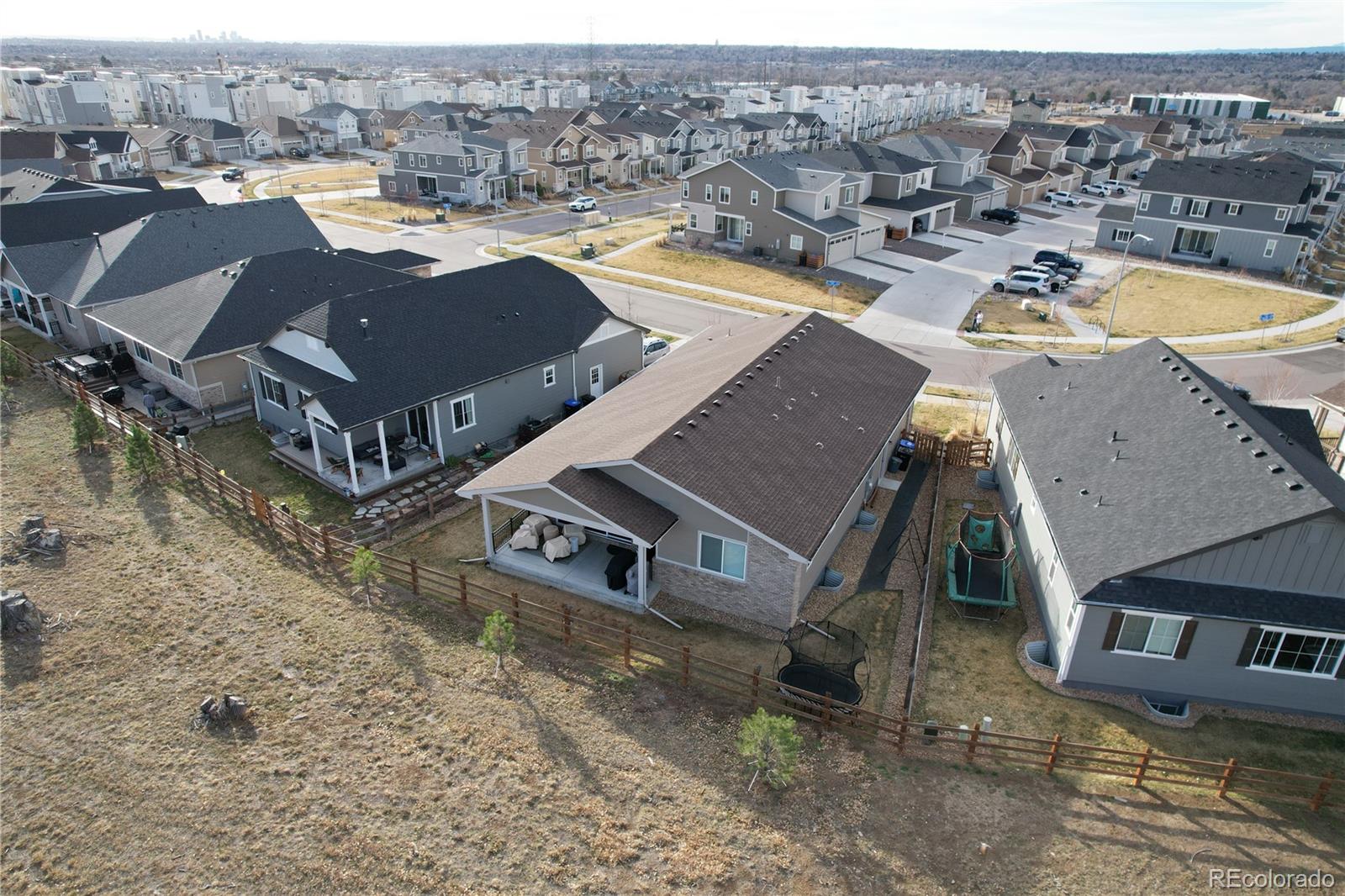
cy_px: 448
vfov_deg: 57.2
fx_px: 822
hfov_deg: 78.6
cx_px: 672
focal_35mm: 22
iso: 200
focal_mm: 8.38
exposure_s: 1/725
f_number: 2.8
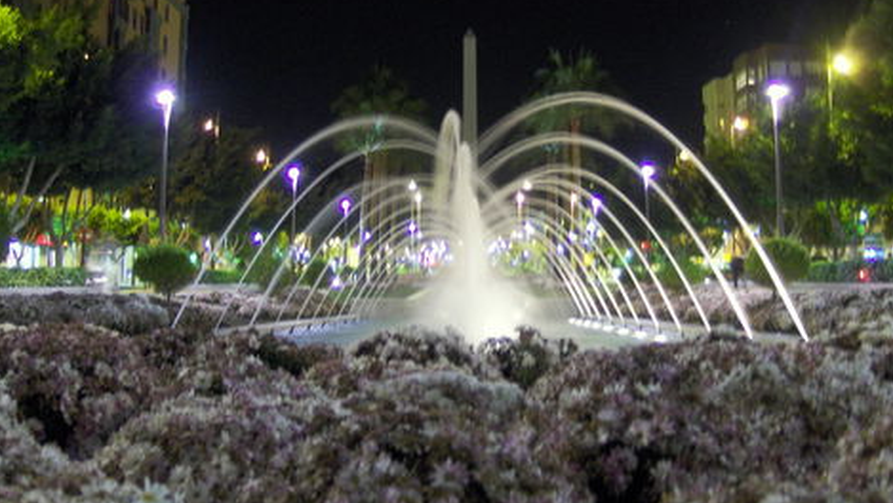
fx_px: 924
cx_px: 449
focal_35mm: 39
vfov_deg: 30.4
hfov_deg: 51.6
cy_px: 210
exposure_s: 1.16
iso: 100
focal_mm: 7.5
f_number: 2.8
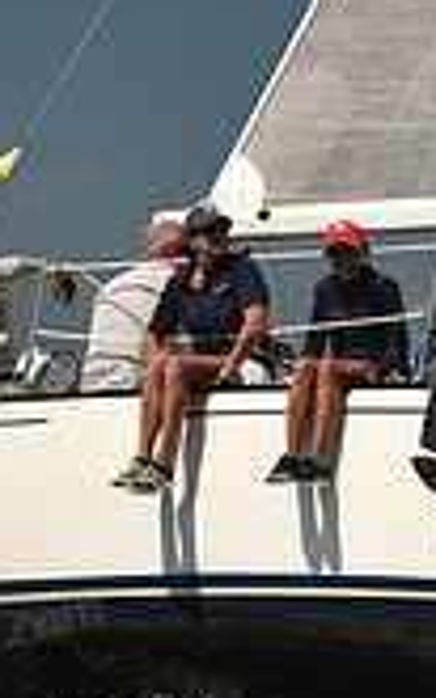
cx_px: 326
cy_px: 391
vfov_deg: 7.8
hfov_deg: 4.9
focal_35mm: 269
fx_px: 5119
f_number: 4.5
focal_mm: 75
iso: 250
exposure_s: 1/1250
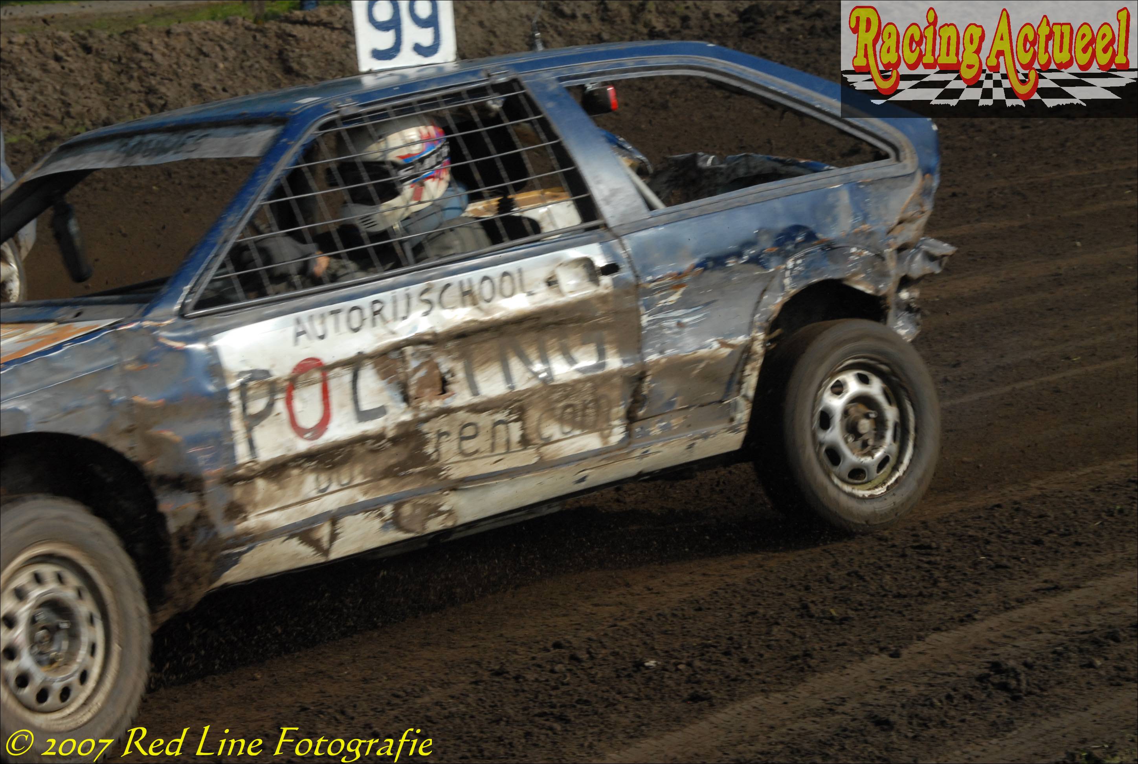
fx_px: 3564
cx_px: 569
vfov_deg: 12.2
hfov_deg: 18.1
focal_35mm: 112
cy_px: 382
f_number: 11
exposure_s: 1/640
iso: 400
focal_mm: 75
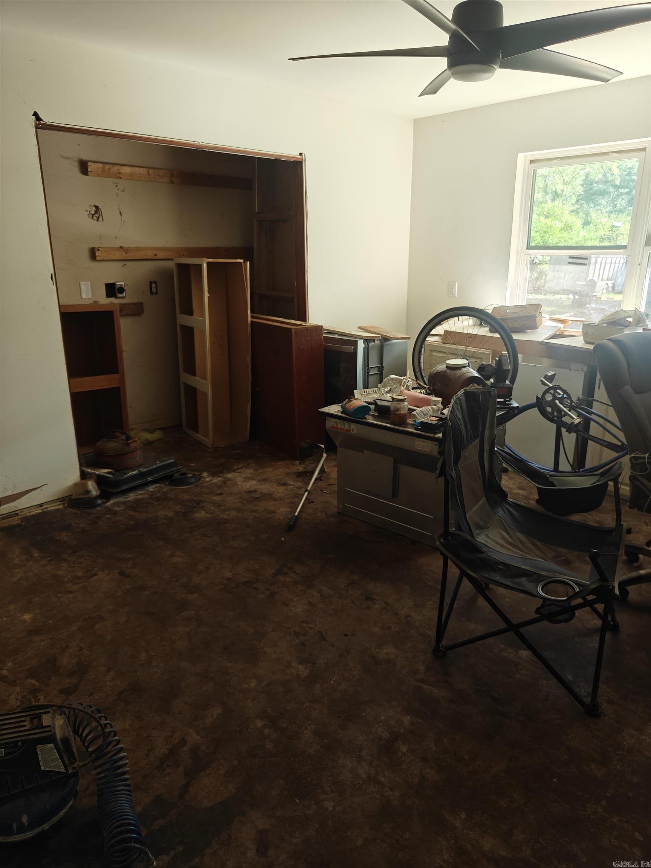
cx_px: 326
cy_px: 434
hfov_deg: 56.8
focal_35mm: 24
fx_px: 602
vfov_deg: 71.6
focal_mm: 5.59
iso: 125
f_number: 1.8
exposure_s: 1/60
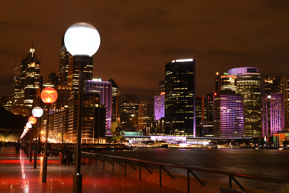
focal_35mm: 50
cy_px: 96
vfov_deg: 27.0
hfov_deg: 39.6
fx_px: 402
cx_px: 144
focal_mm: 50
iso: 250
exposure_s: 3
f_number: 7.1
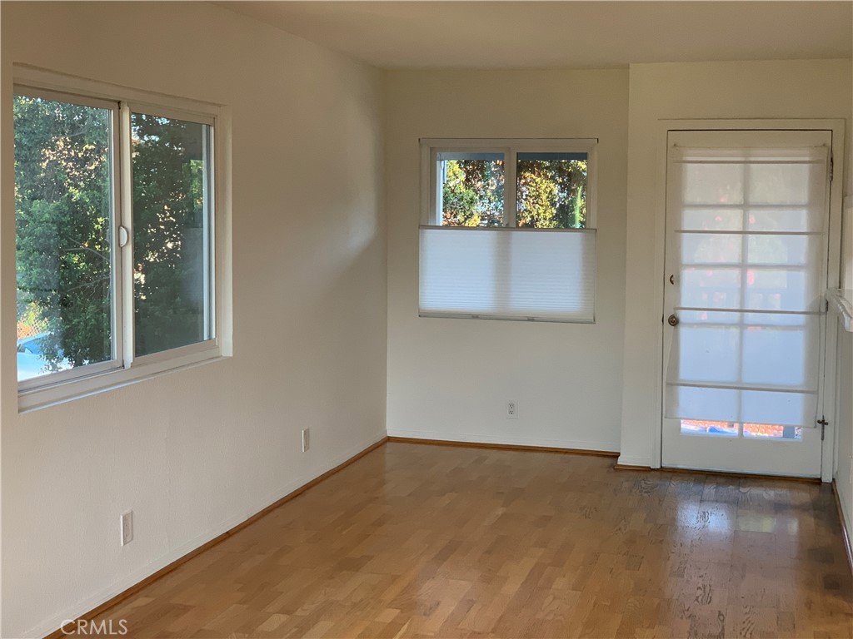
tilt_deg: -3.5
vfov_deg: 28.0
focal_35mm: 52
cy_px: 320
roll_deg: +0.1
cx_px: 426
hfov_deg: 36.8
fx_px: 1281
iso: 160
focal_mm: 6
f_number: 2.4
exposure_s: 1/60
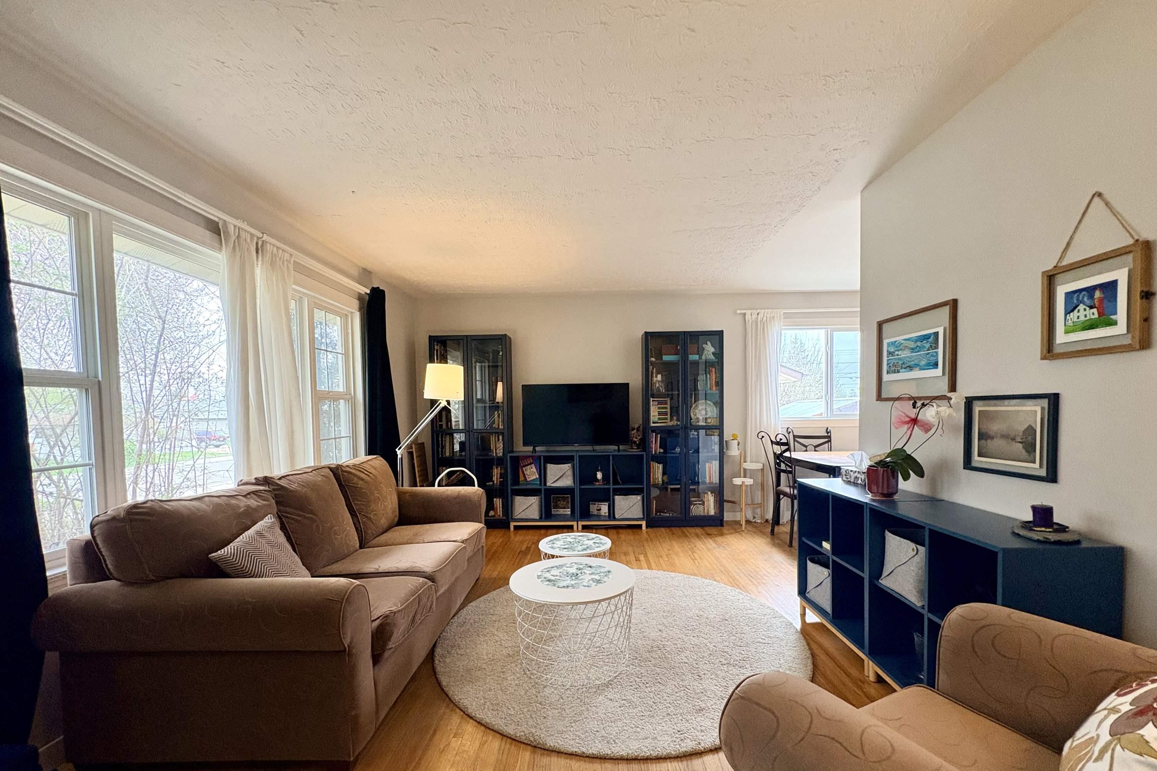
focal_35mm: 15
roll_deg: +1.5
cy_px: 430
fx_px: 482
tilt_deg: -2.1
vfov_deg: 77.0
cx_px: 585
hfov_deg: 100.4
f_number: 2.2
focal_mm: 2.22
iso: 320
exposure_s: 1/120
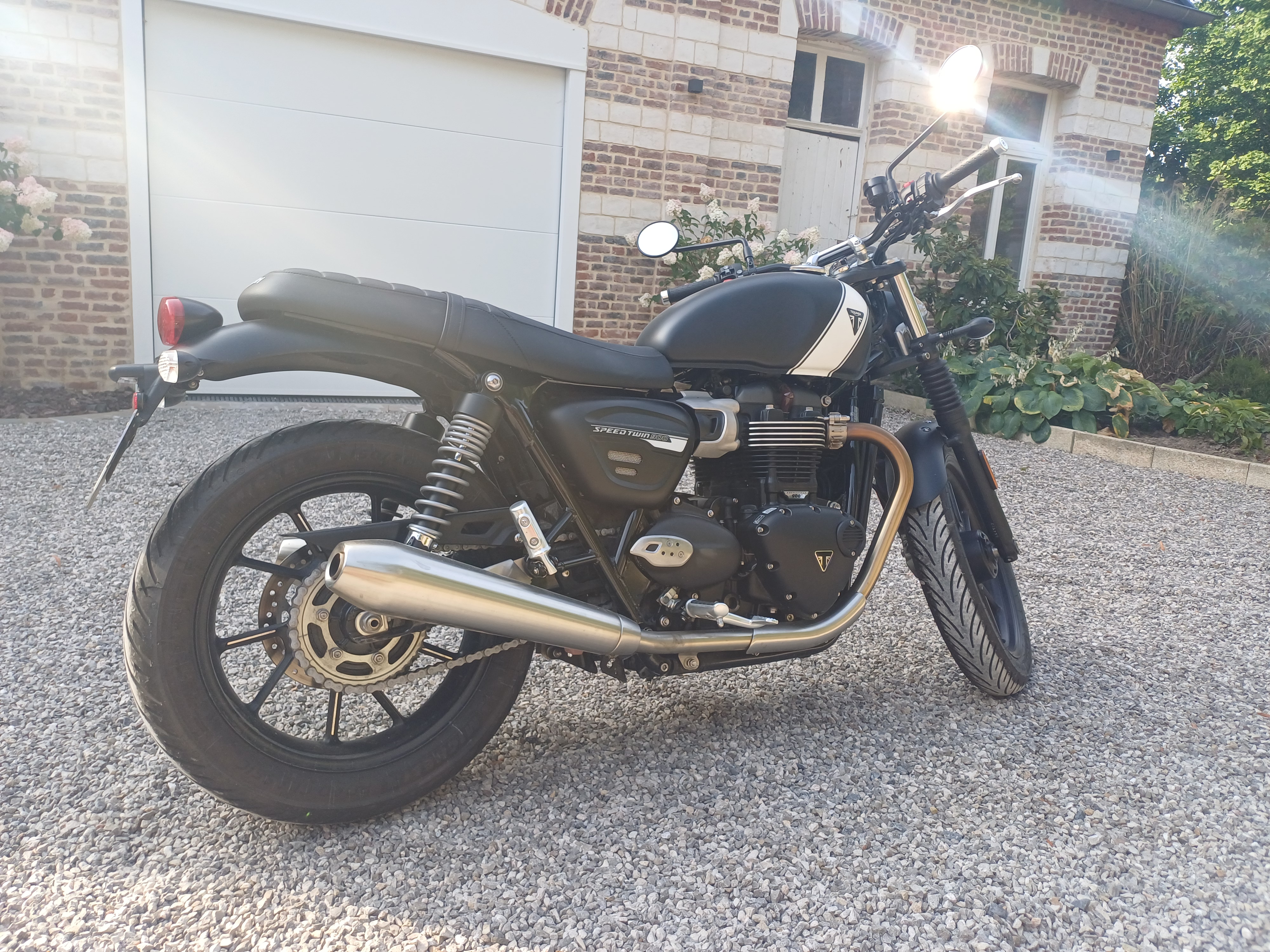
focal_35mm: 25
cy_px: 476
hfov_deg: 69.4
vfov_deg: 54.9
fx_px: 917
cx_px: 635
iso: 50
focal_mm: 4.65
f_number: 1.8
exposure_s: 1/201
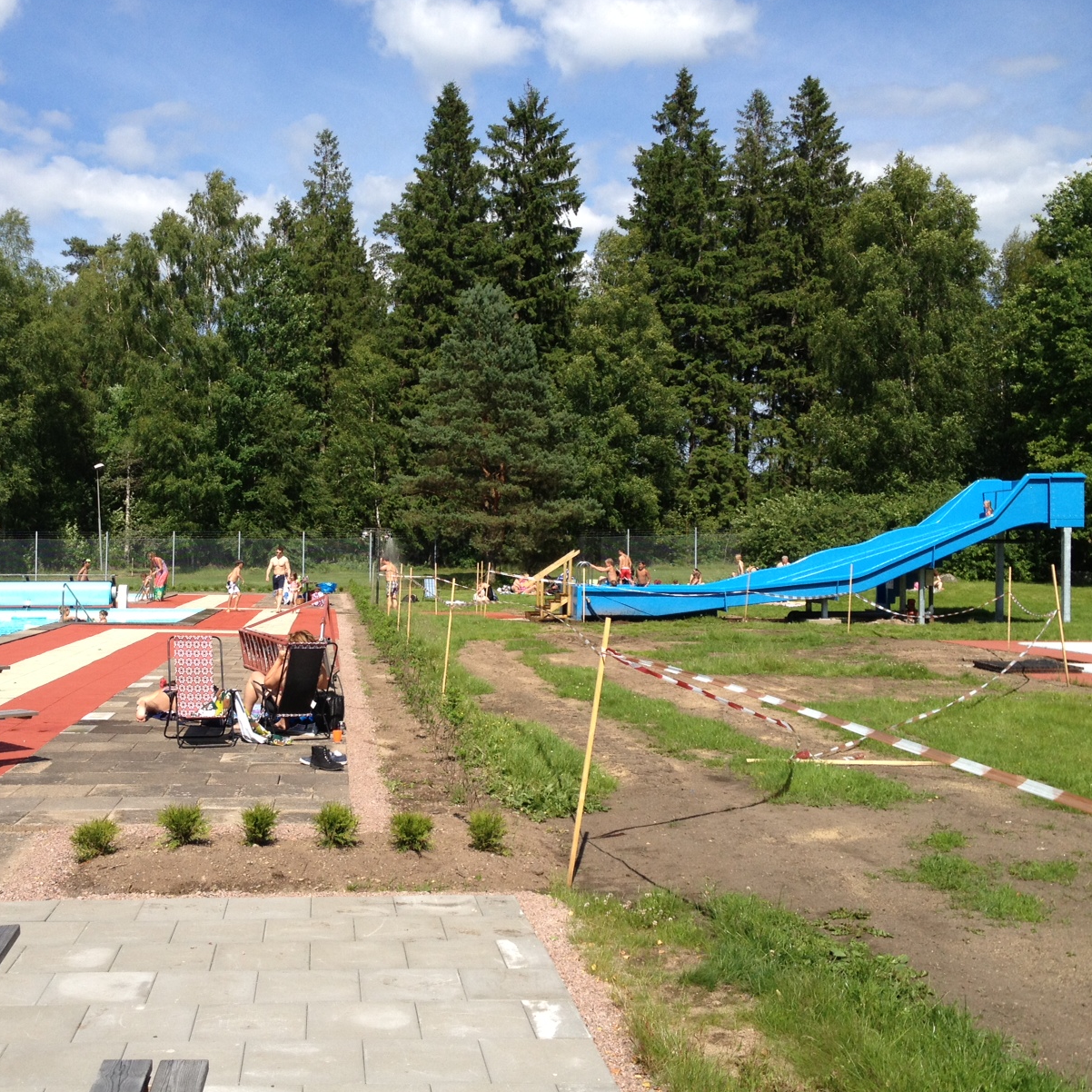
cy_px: 546
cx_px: 412
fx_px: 1499
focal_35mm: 42
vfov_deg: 40.0
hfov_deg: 39.8
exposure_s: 1/1493
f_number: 2.4
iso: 50
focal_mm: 4.28
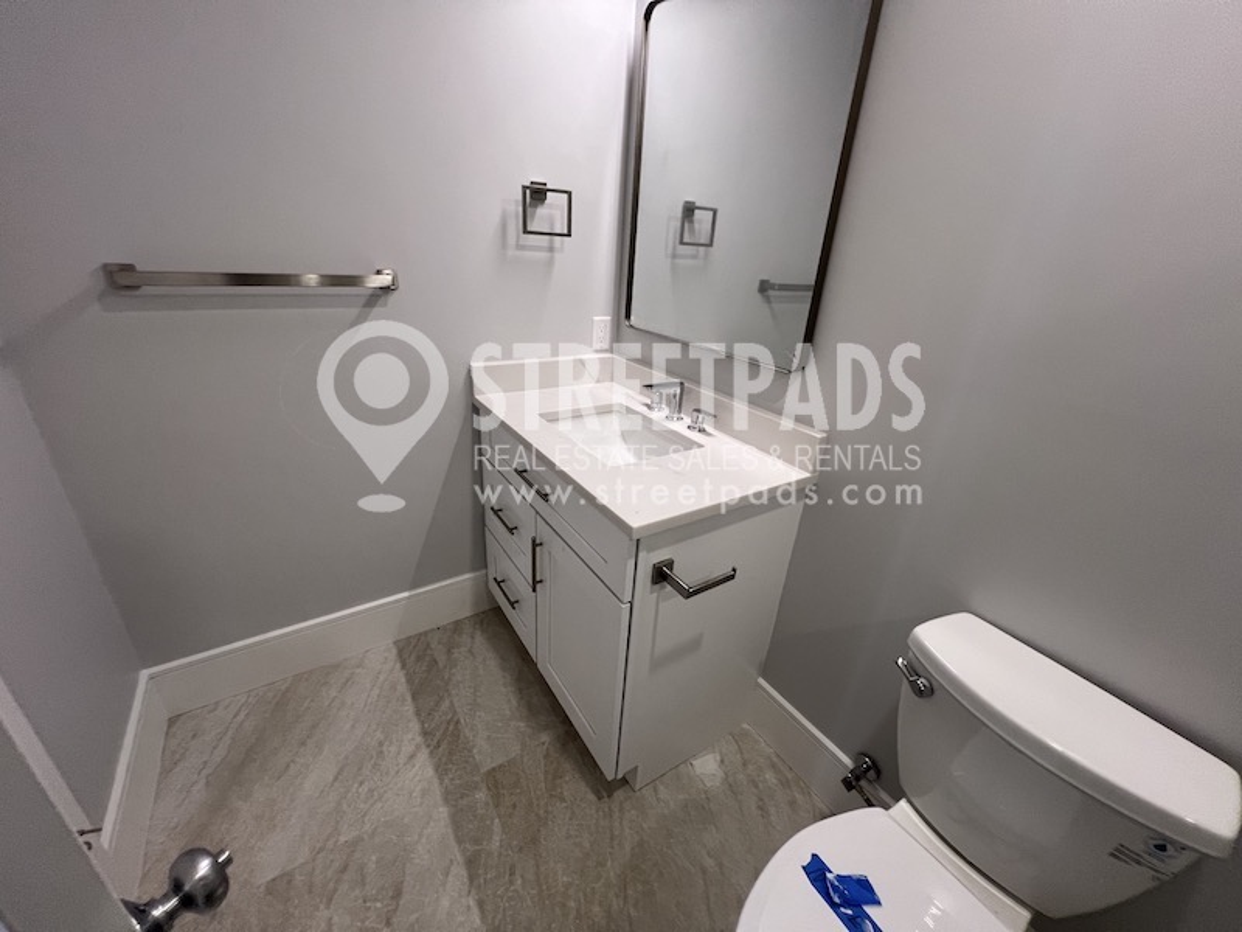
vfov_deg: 89.9
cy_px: 466
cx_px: 621
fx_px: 466
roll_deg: -4.2
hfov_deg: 106.2
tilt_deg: -24.1
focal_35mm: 13
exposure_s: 1/120
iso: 160
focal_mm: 1.57
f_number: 1.8
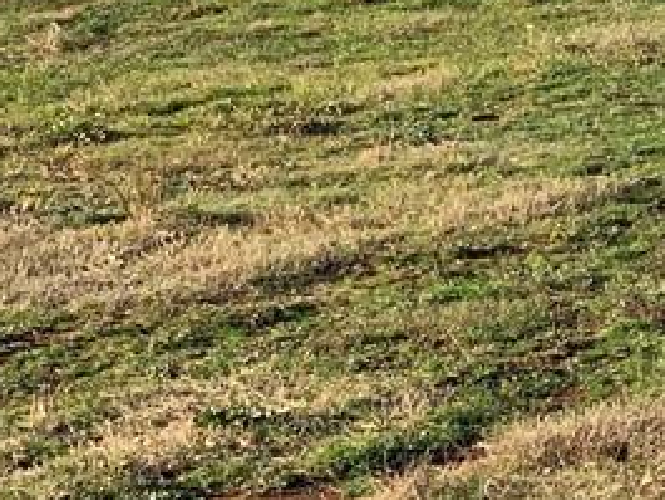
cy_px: -357
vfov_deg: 7.2
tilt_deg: -1.6
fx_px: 3863
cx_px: 670
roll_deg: +0.4
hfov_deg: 9.8
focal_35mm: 201
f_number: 2.4
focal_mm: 6
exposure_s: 1/727
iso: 16
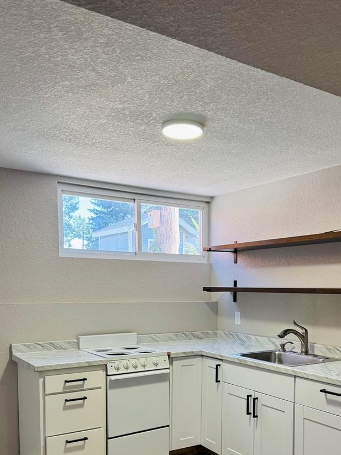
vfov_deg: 50.9
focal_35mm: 35
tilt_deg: -6.1
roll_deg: +0.5
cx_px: 207
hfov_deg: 40.5
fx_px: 460
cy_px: 330
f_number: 1.78
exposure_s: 1/120
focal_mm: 6.76
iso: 125
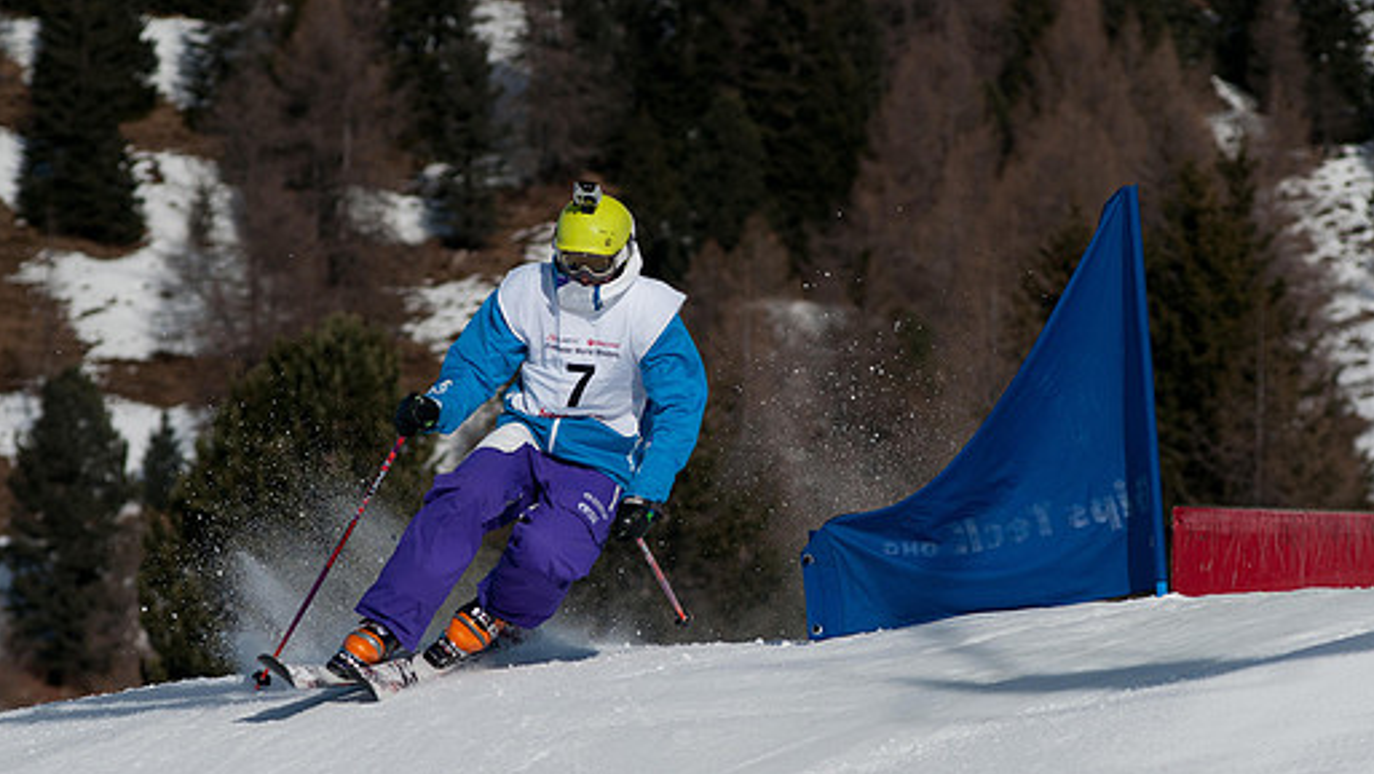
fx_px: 9367
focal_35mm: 257
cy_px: 483
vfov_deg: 4.7
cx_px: 745
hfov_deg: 8.4
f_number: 4.5
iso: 200
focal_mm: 145
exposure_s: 1/1250
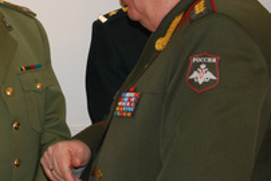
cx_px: 25
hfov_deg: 11.5
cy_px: 50
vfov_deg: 7.7
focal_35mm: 178
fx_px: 1341
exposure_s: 1/40
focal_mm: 48
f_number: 5
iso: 400
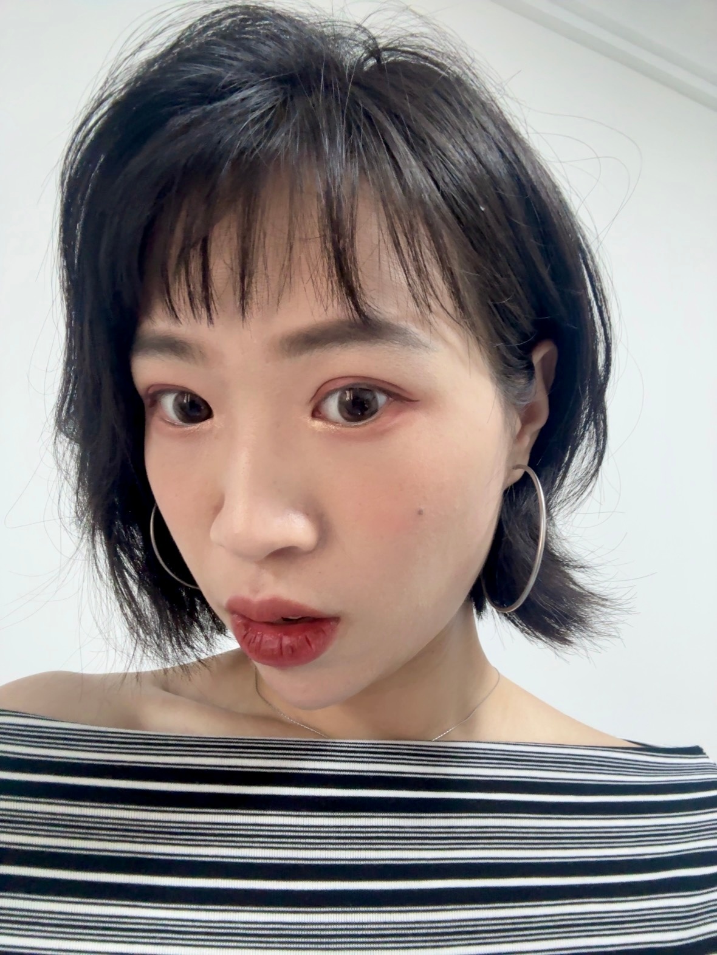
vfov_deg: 73.9
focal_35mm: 23
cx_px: 358
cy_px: 478
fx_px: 635
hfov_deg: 58.9
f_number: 1.9
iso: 250
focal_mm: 2.69
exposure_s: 1/50
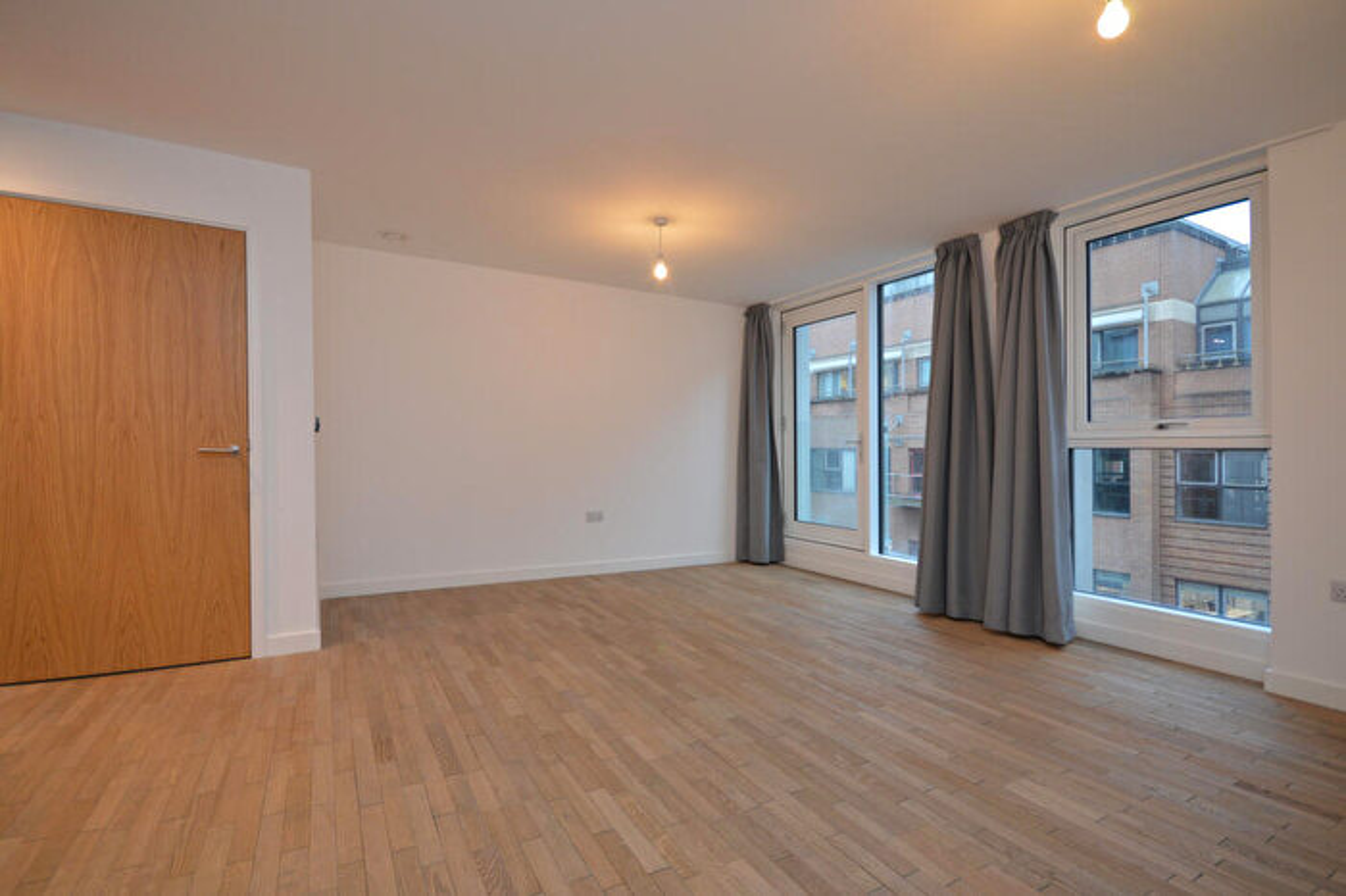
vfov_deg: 77.3
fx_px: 561
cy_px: 448
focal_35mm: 15
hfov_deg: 100.4
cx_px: 673
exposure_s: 1/20
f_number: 5.6
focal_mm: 10
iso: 400
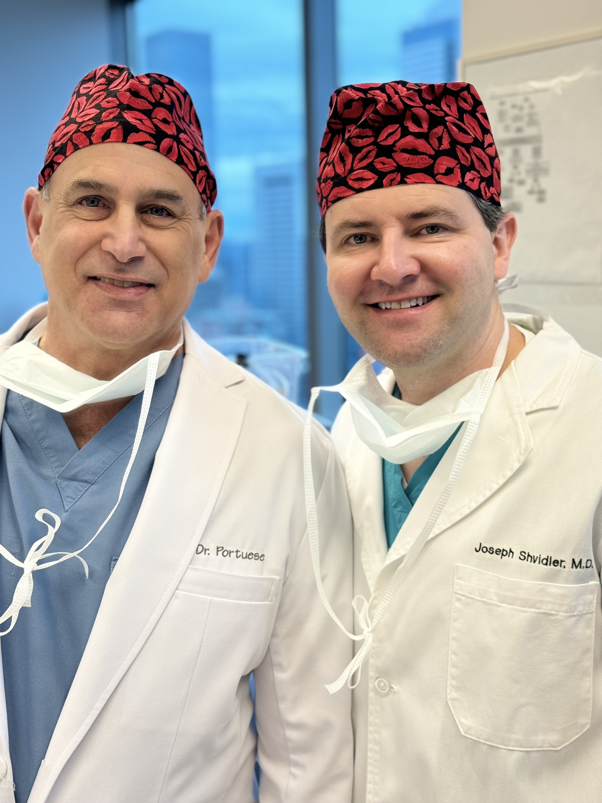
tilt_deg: -7.9
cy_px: 402
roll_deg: +1.1
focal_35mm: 48
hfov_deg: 30.3
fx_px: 1113
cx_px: 301
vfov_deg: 39.7
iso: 64
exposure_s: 1/191
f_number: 1.78
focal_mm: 6.86
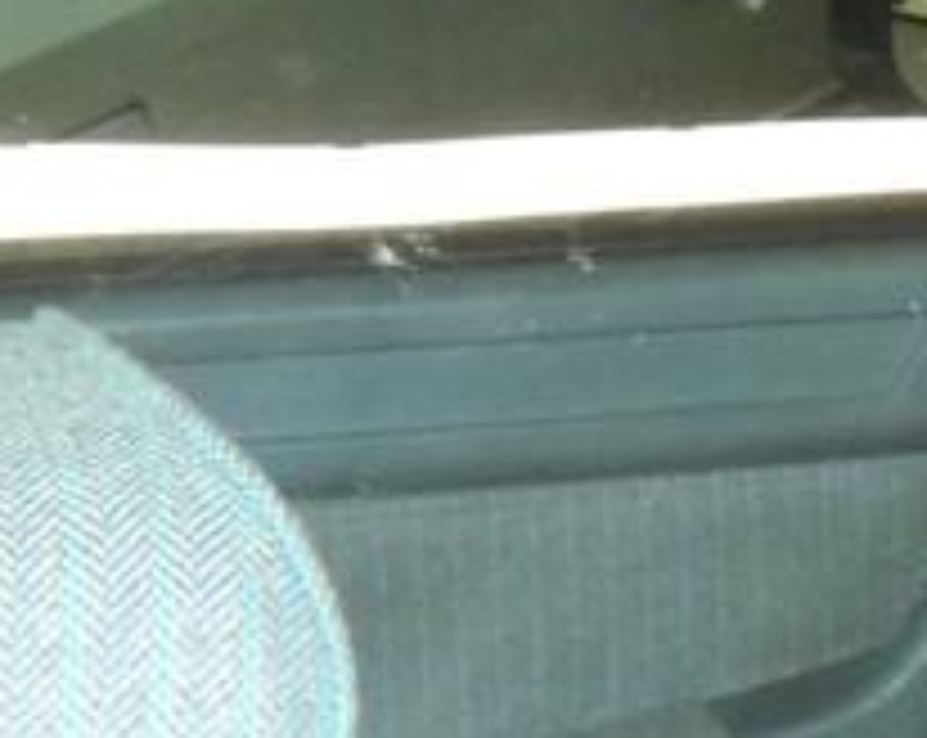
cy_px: 1184
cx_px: 1539
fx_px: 4792
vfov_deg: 8.6
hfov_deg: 10.5
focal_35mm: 175
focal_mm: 6.5
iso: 800
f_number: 3.5
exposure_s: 1/60
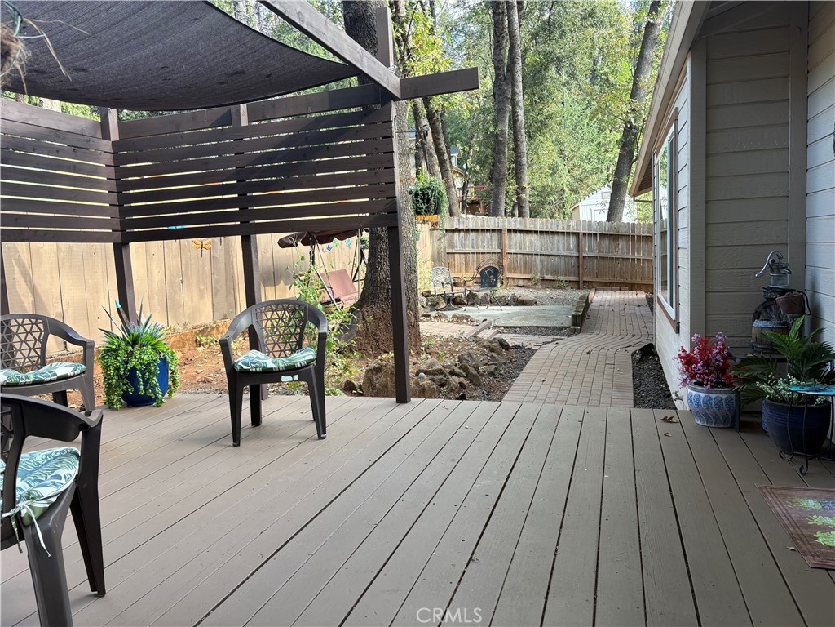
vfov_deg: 53.1
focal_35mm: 26
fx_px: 627
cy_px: 314
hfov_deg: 67.3
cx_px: 418
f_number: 1.6
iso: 64
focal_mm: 5.96
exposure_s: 1/121
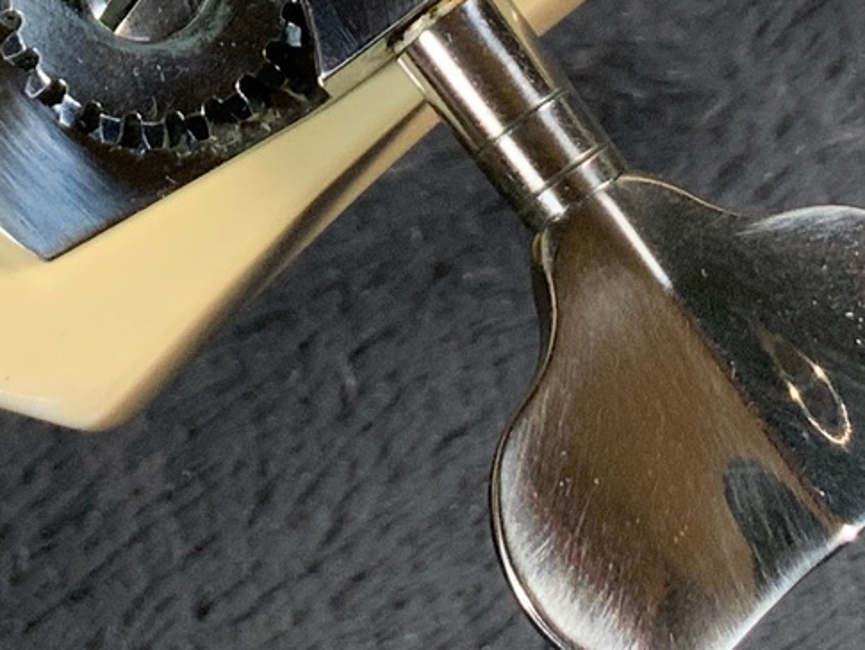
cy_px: -423
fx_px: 3824
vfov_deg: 9.4
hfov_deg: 12.9
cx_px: 307
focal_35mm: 153
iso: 20
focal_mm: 3
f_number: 1.8
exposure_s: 1/104
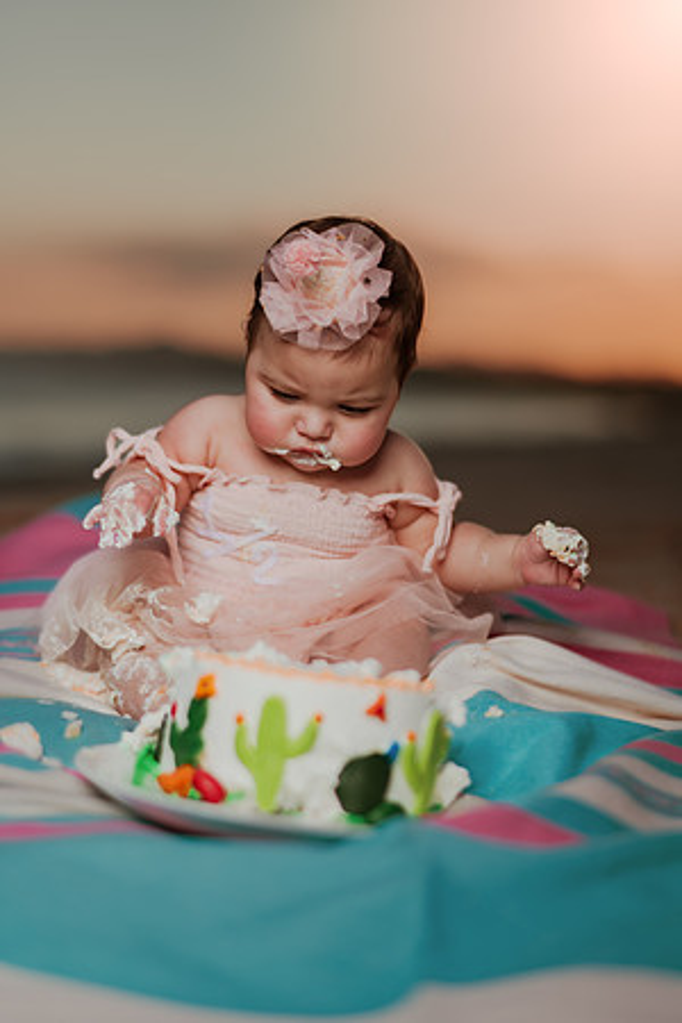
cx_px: 341
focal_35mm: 58
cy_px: 512
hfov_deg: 23.4
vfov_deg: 34.5
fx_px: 1648
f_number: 1.8
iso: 100
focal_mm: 58
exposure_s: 1/8000
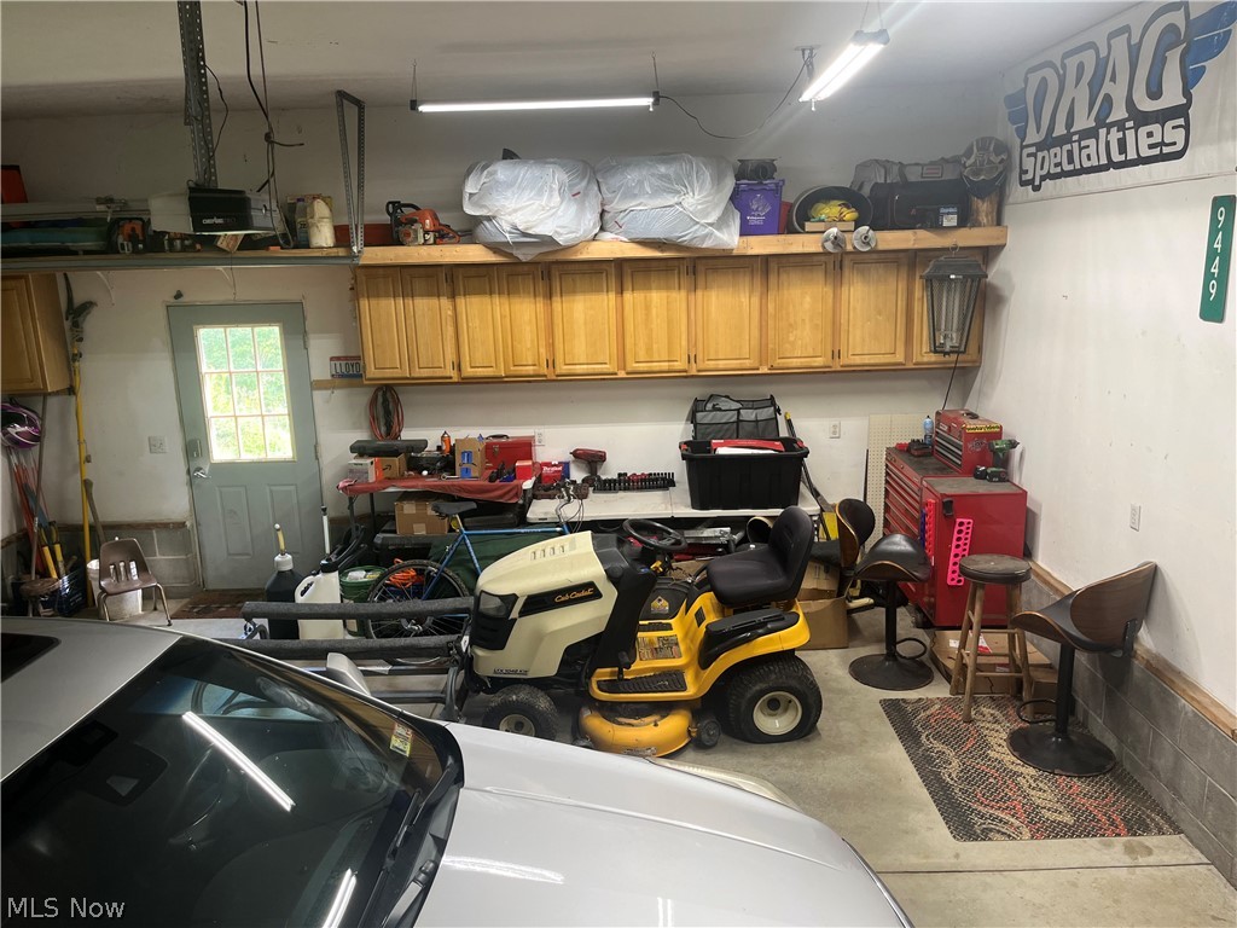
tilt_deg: -14.5
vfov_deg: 53.1
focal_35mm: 26
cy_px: 464
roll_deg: +1.9
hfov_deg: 67.3
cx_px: 618
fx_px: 929
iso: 80
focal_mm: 5.1
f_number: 1.6
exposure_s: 1/60
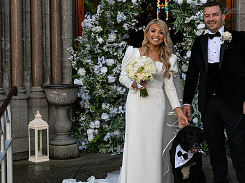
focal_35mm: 82
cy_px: 87
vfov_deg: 18.0
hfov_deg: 23.8
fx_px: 580
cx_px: 156
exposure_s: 1/1000
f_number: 5.6
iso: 500
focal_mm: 52
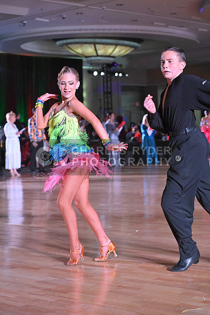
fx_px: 700
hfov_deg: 17.1
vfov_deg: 25.4
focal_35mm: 80
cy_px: 158
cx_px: 105
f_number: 5
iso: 5000
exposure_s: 1/400
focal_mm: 80
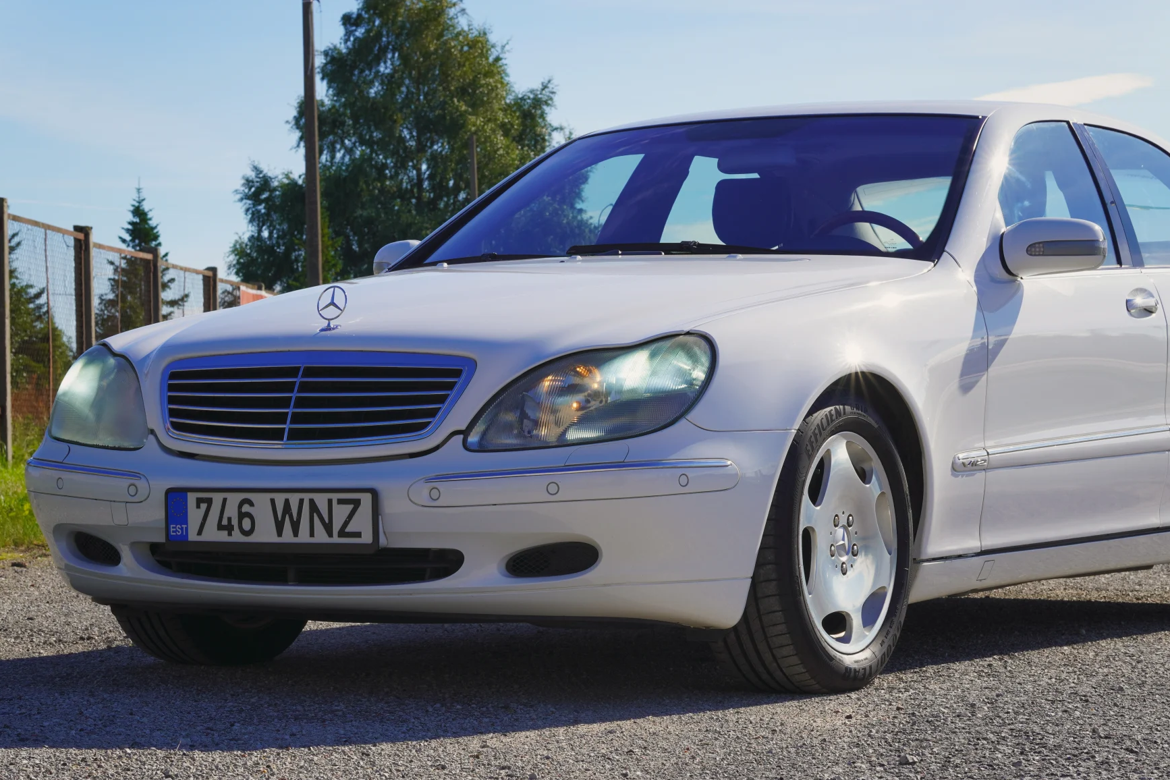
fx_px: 3022
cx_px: 588
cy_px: 431
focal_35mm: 93
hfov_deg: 21.9
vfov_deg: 14.7
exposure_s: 1/200
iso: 100
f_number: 9
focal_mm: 56
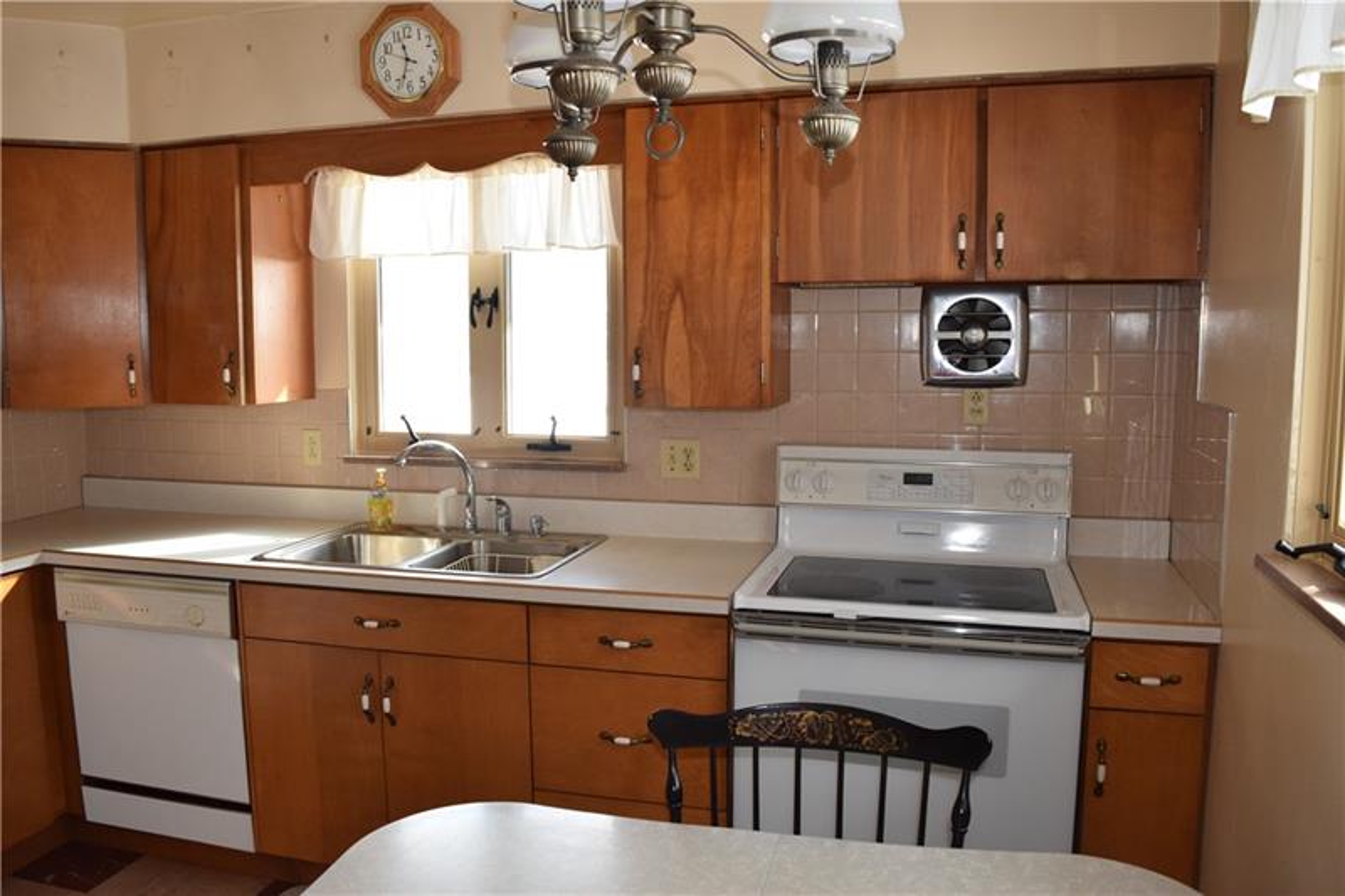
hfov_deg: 67.4
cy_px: 448
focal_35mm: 27
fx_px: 1008
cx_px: 672
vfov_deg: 47.9
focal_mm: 18
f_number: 5.6
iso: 800
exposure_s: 1/125
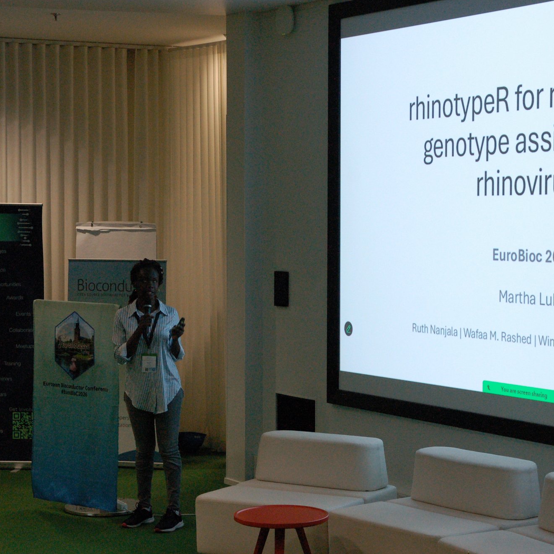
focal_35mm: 87
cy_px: 276
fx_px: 1569
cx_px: 319
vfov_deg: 20.0
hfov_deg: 20.0
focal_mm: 45
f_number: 6.3
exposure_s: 1/125
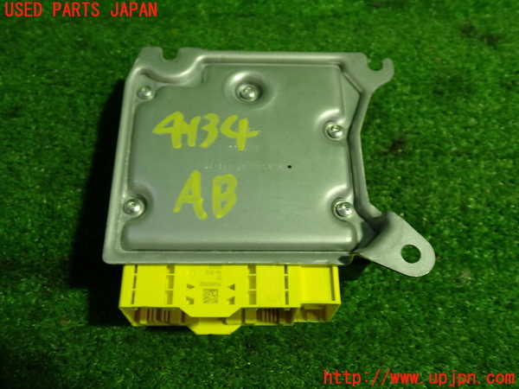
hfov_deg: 51.4
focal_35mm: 36
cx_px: 260
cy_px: 194
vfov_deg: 39.7
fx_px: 540
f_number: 2.5
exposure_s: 1/50
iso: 200
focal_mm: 6.37
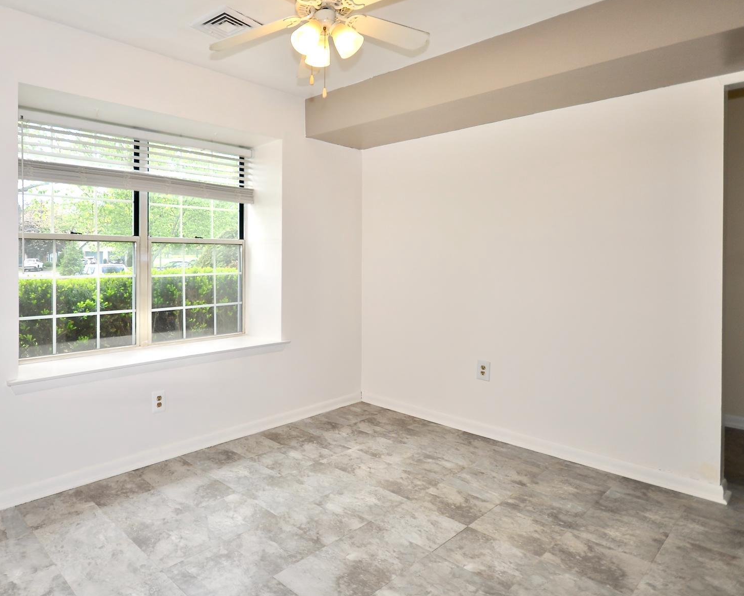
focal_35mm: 22
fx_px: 477
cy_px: 253
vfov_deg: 63.6
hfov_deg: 74.2
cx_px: 267
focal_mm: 11
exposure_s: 1/60
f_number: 4.2
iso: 100
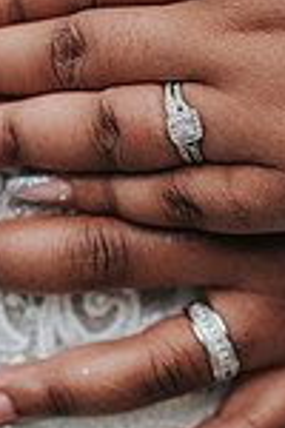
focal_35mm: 105
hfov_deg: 13.0
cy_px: 163
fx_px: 1247
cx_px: 222
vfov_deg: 19.4
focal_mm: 35
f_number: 2.8
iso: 800
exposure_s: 1/1250
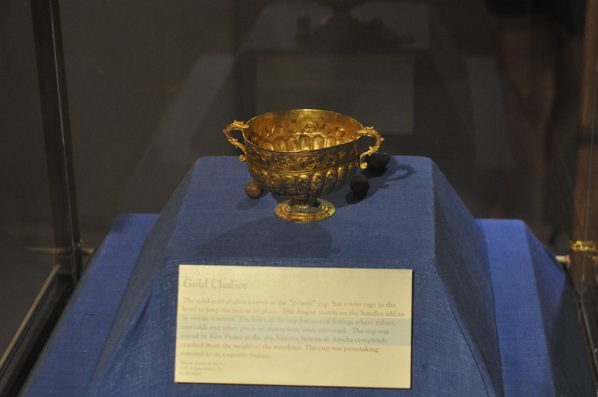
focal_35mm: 72
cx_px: 299
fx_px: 1195
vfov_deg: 18.9
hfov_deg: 28.1
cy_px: 198
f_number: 3.8
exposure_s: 1/20
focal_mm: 48
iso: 1600
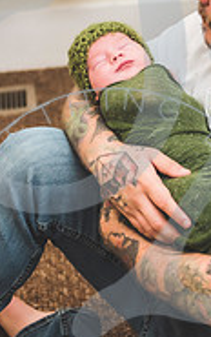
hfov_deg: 10.1
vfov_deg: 16.1
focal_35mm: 129
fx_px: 1184
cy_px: 118
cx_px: 196
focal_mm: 52
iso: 640
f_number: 2.8
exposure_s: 1/160
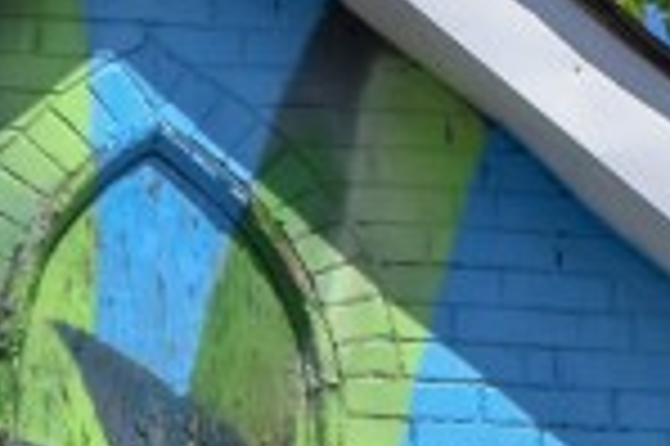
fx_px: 8496
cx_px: 701
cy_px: 1586
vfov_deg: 2.9
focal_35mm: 457
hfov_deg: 4.5
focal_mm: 42
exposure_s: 1/2000
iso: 400
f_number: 6.7
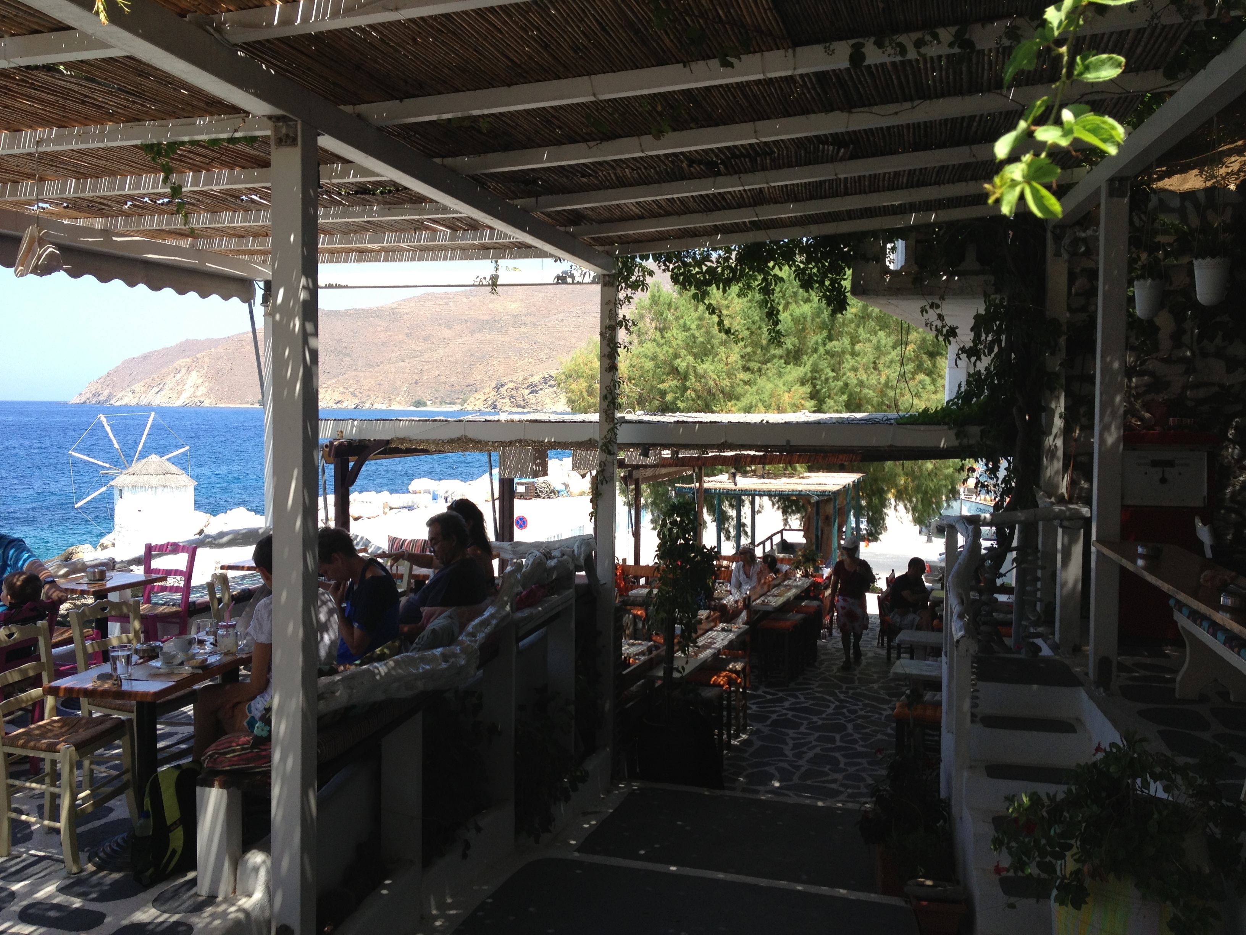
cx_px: 623
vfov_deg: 40.7
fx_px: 1260
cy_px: 468
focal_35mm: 35
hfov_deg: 52.6
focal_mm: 4.28
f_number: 2.4
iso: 50
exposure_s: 1/546
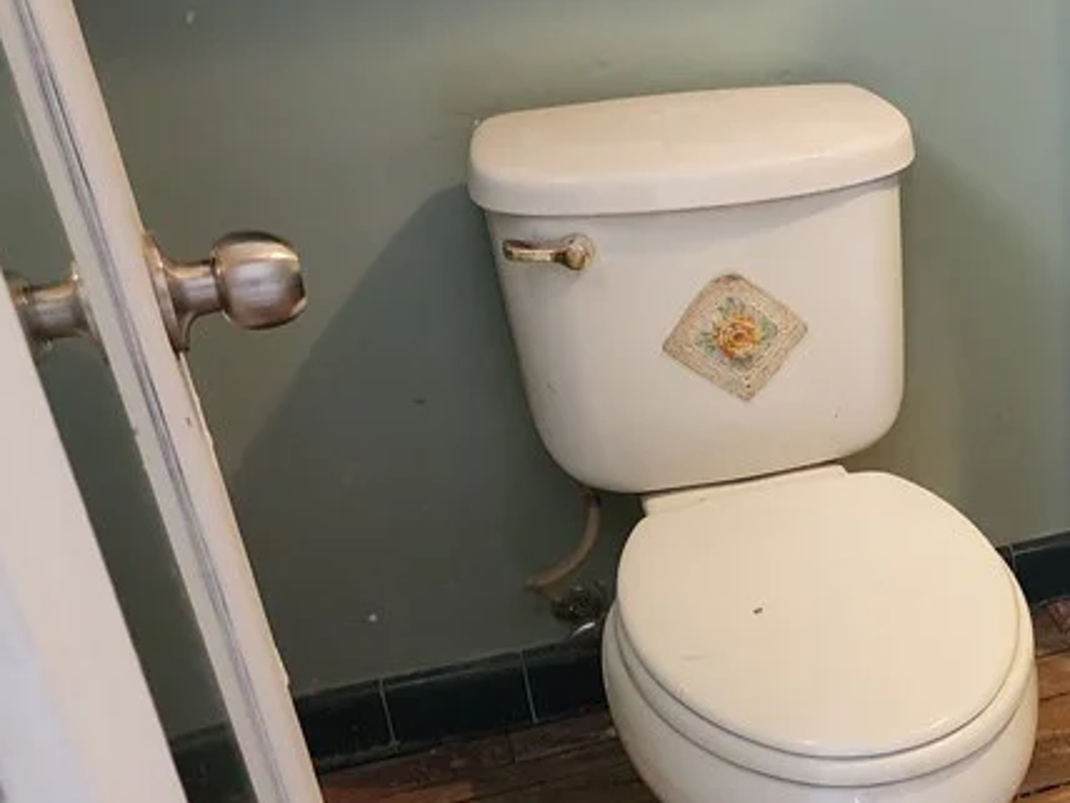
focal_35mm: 55
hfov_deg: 31.6
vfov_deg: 26.4
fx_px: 1700
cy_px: 518
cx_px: 1130
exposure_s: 1/60
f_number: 1.8
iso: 800
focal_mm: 6.4
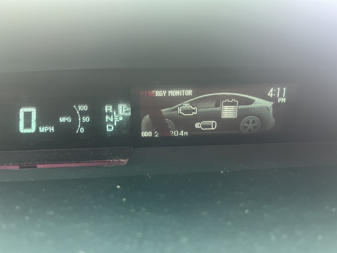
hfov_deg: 67.3
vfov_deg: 53.1
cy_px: 126
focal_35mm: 26
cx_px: 168
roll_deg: -1.9
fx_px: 253
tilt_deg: -18.6
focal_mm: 5.1
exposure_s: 1/62
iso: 125
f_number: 1.6
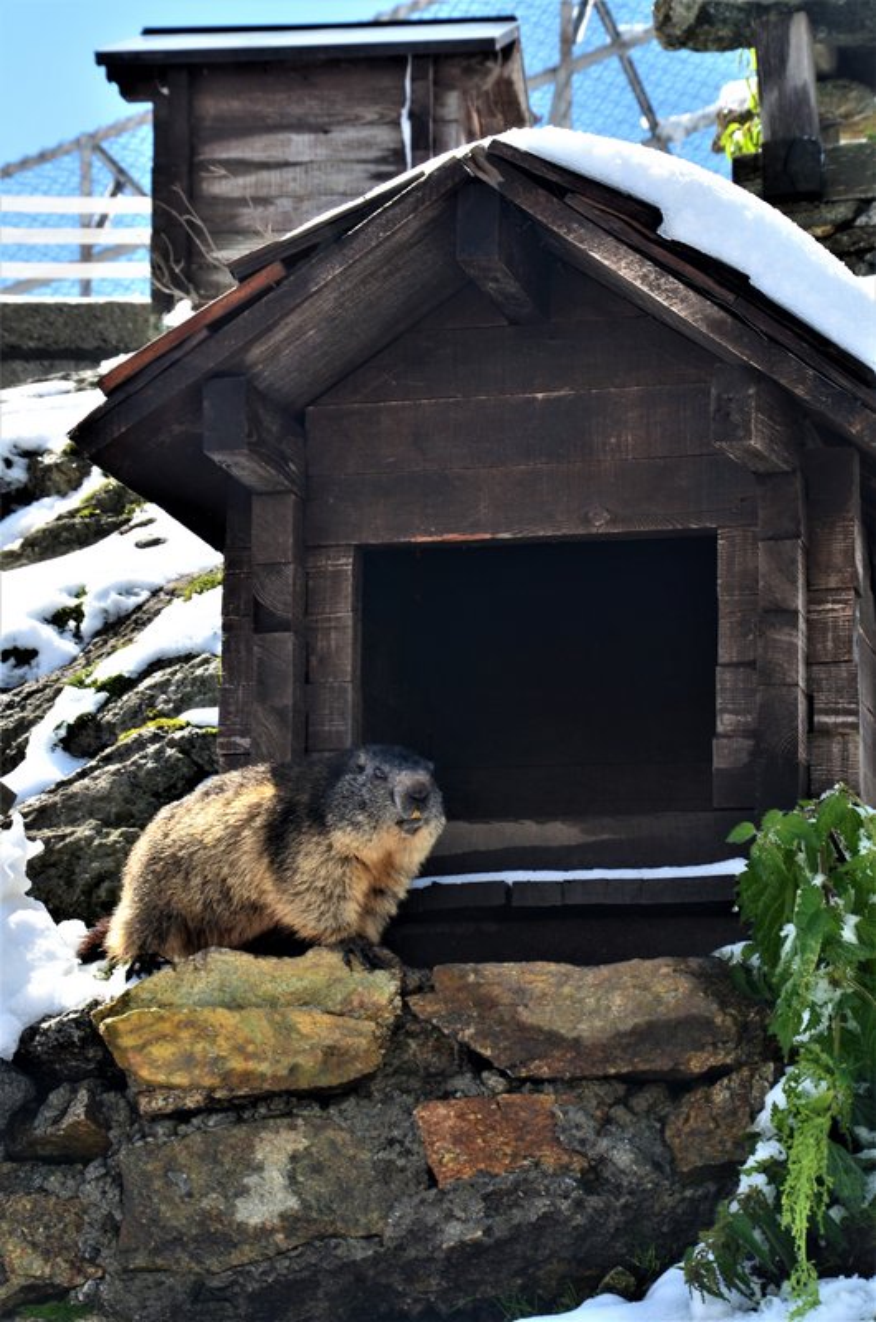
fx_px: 3849
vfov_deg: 19.5
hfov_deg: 13.0
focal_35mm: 105
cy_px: 661
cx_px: 438
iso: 320
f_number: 9
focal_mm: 70
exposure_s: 1/160
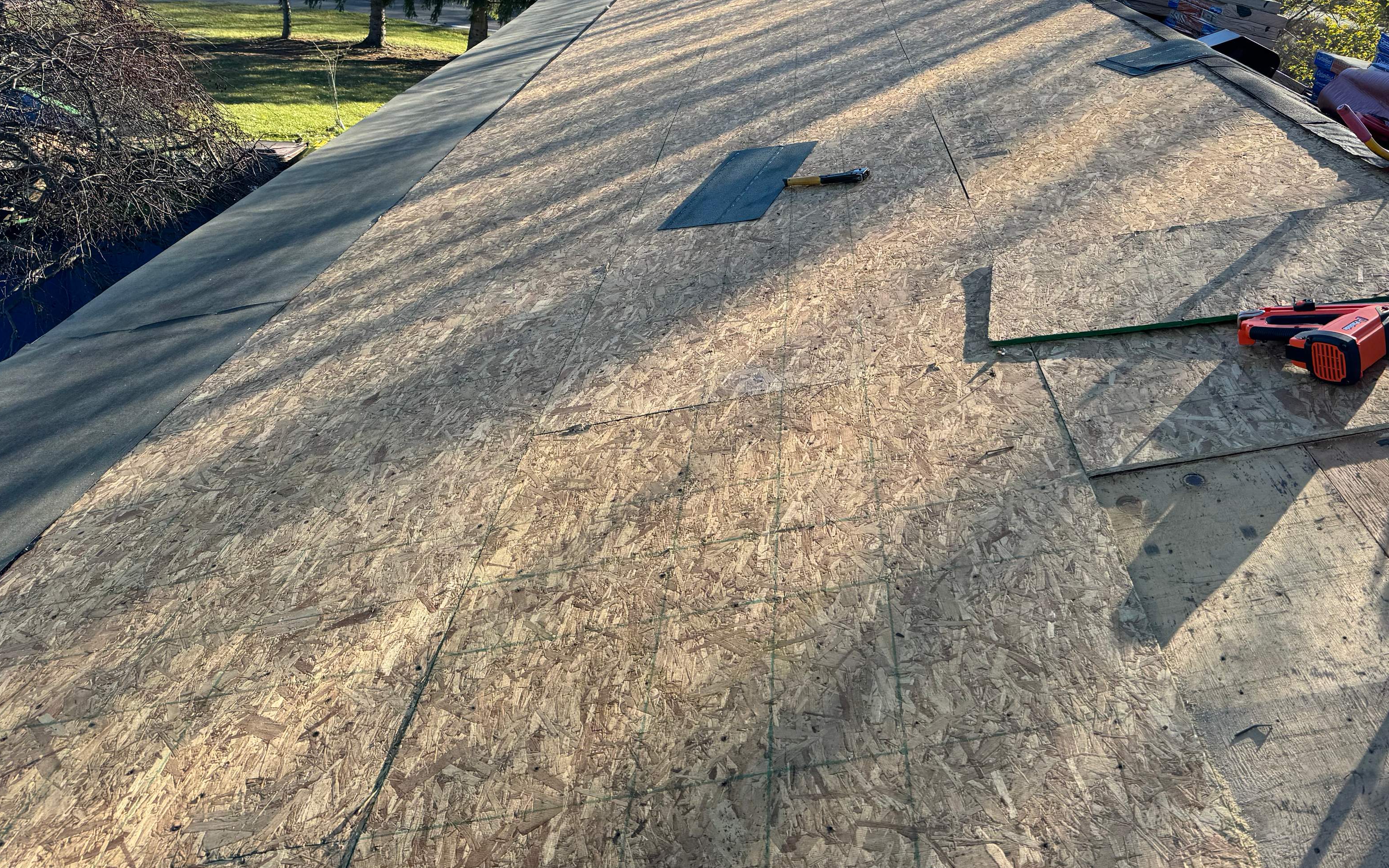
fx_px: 1249
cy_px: 204
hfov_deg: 57.7
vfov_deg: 37.3
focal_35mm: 33
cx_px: 832
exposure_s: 1/1560
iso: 80
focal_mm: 6.86
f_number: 1.78
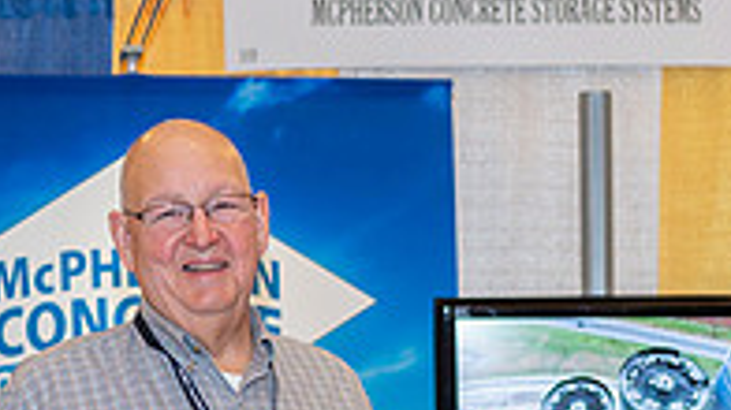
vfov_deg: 10.6
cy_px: 561
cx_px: 466
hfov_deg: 19.3
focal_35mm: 111
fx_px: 2150
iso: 100
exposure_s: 1/125
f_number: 2
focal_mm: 35
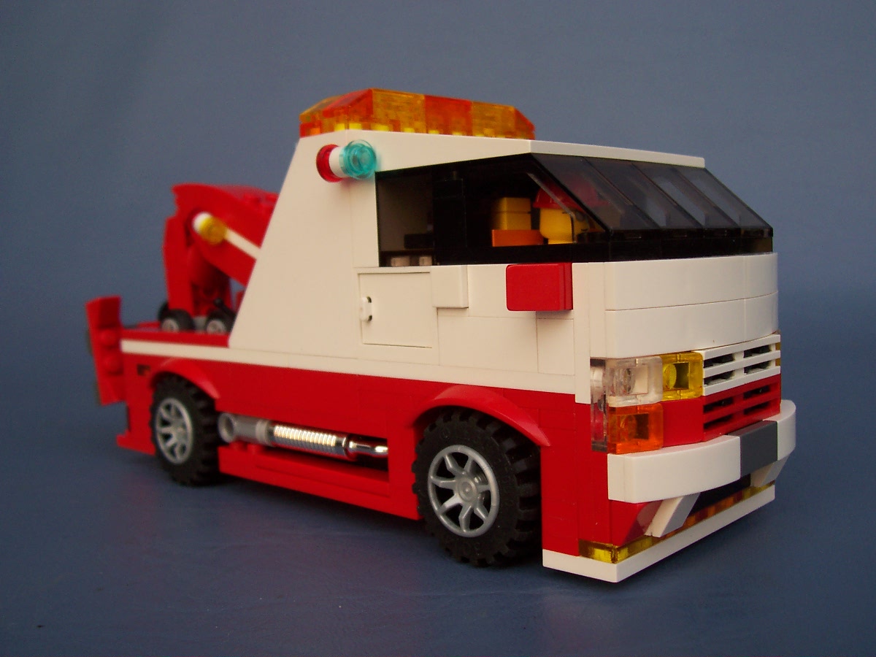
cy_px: 328
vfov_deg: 38.7
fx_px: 936
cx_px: 438
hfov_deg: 50.1
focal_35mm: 37
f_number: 2.8
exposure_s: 1/180
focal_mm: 5.6
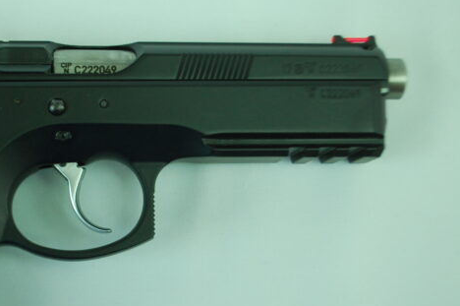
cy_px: 219
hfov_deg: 25.8
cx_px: 76
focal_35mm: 77
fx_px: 983
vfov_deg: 17.6
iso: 400
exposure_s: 1/30
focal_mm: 30
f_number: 4.8
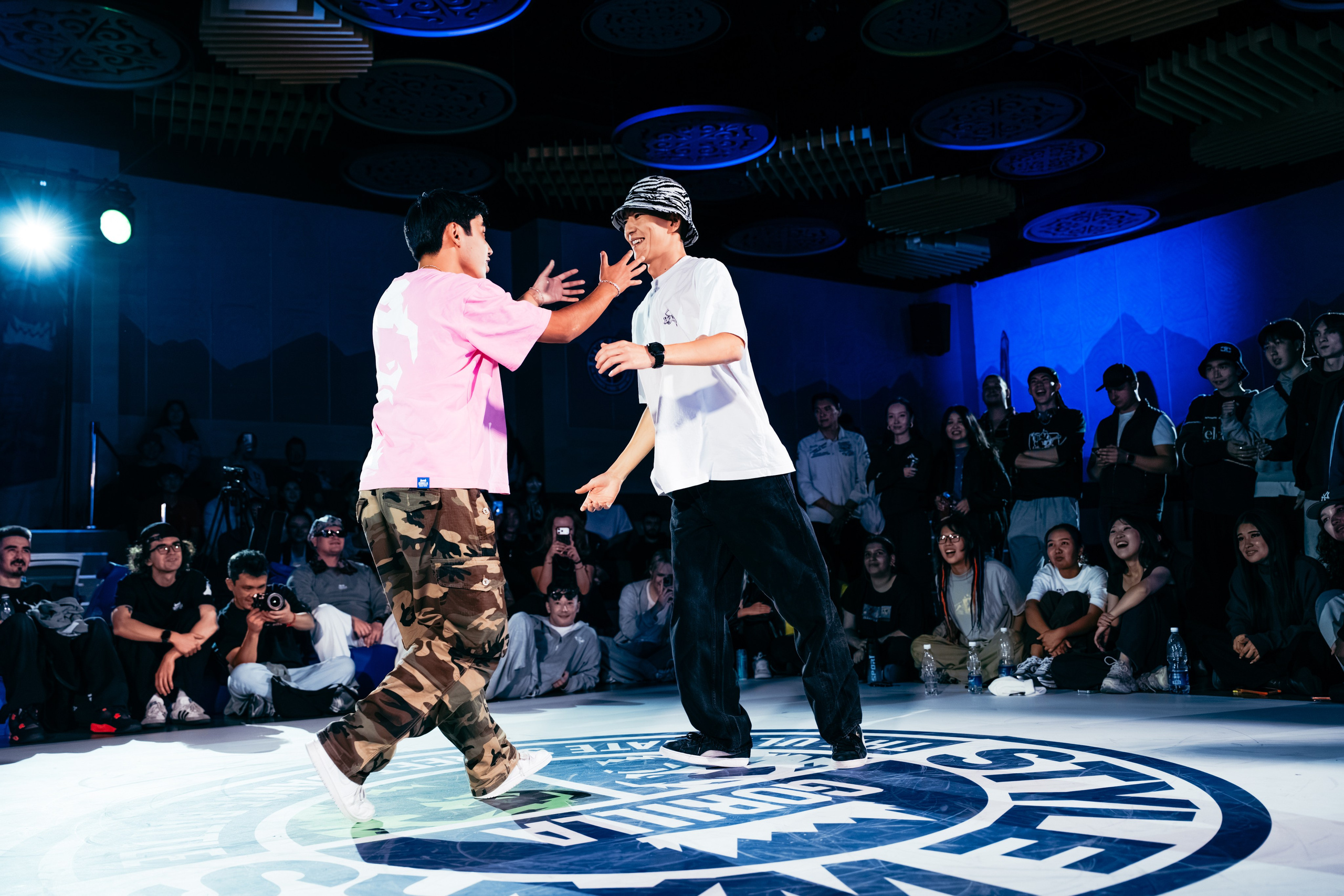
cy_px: 448
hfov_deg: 55.8
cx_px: 672
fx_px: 1269
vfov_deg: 38.9
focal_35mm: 34
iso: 3200
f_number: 2.8
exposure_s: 1/800
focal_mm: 34
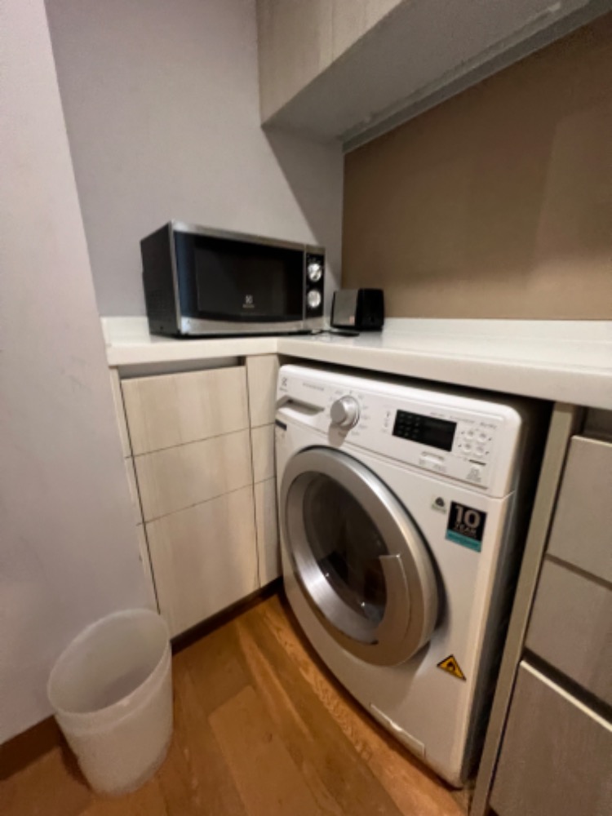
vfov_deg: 106.2
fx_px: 306
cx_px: 306
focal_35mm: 13
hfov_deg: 89.9
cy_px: 408
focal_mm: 1.57
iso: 640
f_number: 1.8
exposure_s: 1/50
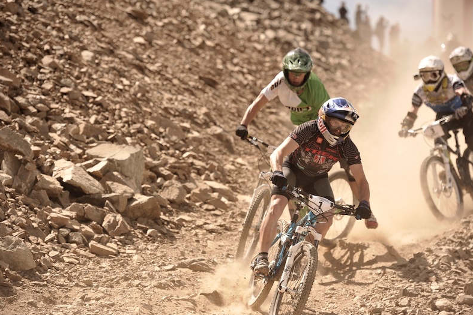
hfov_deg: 15.0
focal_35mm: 137
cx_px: 239
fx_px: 1800
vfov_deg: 10.0
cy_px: 157
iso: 250
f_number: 4
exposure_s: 1/1600
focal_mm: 135
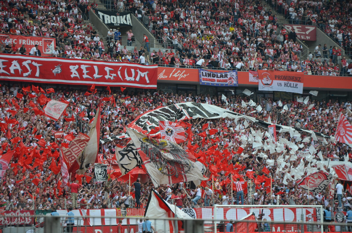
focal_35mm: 135
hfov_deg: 15.2
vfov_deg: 10.1
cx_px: 176
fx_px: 1317
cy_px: 116
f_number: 5.6
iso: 400
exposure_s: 1/500
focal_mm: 90
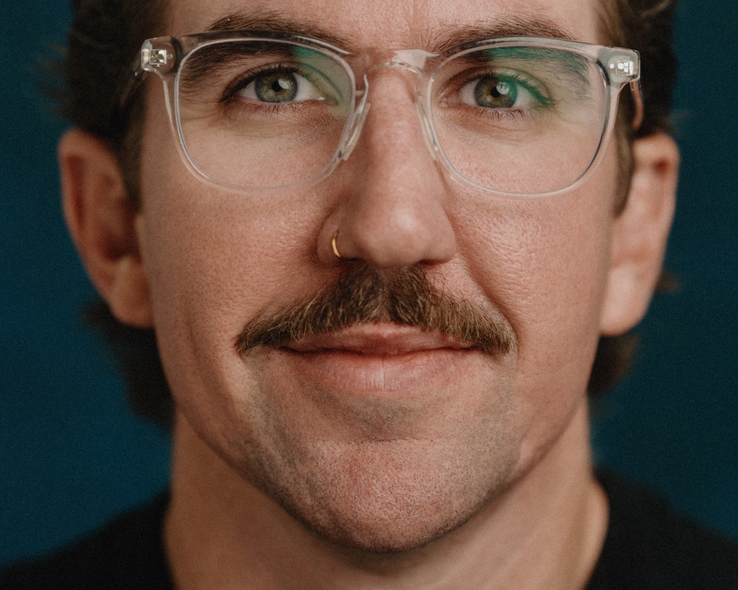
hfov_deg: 16.0
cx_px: 368
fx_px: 2621
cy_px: 262
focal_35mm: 120
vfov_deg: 12.8
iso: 100
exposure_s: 1/200
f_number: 2.8
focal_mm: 85
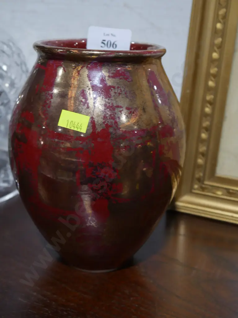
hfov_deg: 30.3
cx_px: 119
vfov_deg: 39.7
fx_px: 440
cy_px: 159
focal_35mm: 48
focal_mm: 24
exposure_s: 1/60
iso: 640
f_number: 5.2
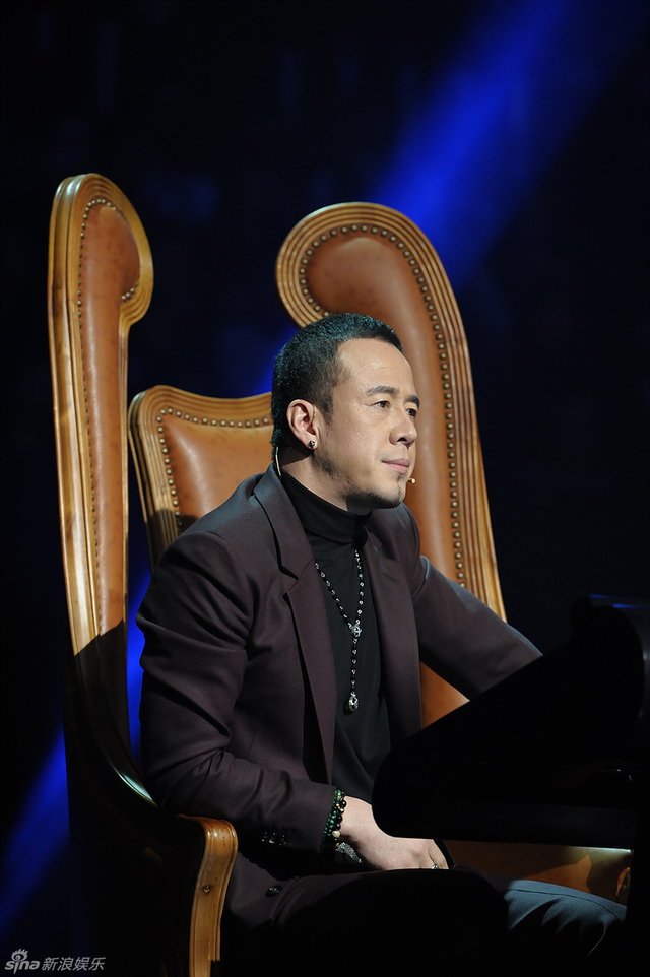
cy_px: 488
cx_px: 325
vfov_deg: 11.1
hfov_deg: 7.4
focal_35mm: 185
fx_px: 5017
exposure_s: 1/320
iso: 2000
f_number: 4
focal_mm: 185
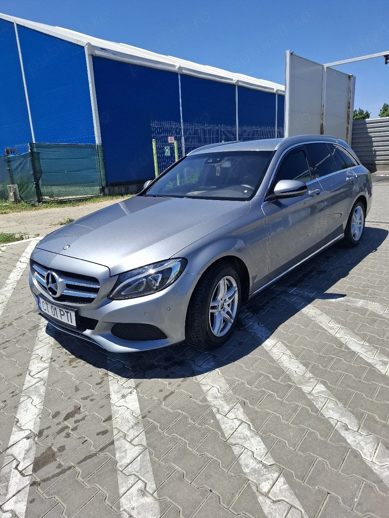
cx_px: 194
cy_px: 259
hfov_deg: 58.9
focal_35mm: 23
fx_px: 345
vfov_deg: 73.9
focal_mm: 5.54
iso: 50
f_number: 1.8
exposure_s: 1/2500
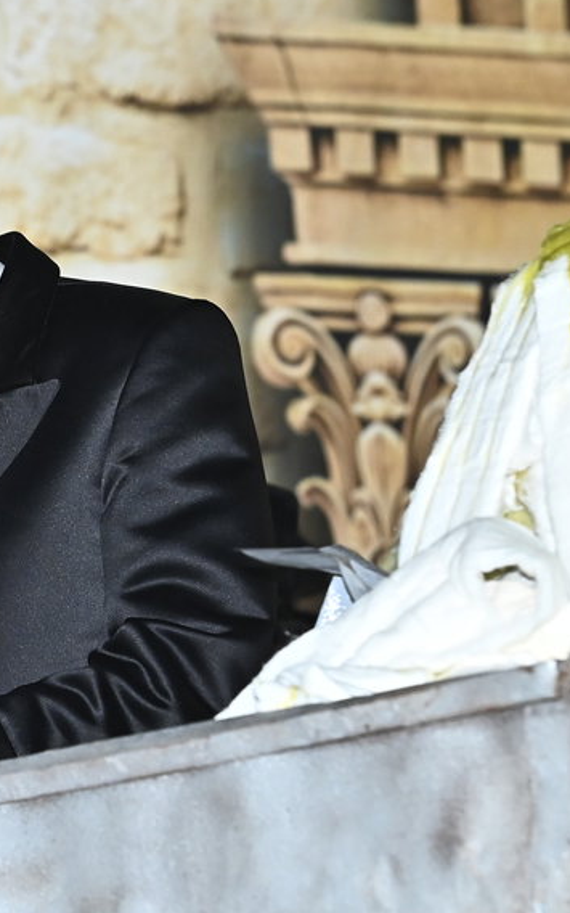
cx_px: -197
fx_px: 10613
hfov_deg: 3.1
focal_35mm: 427
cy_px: 457
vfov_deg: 4.9
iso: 2000
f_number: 5.6
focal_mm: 170
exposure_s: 1/200
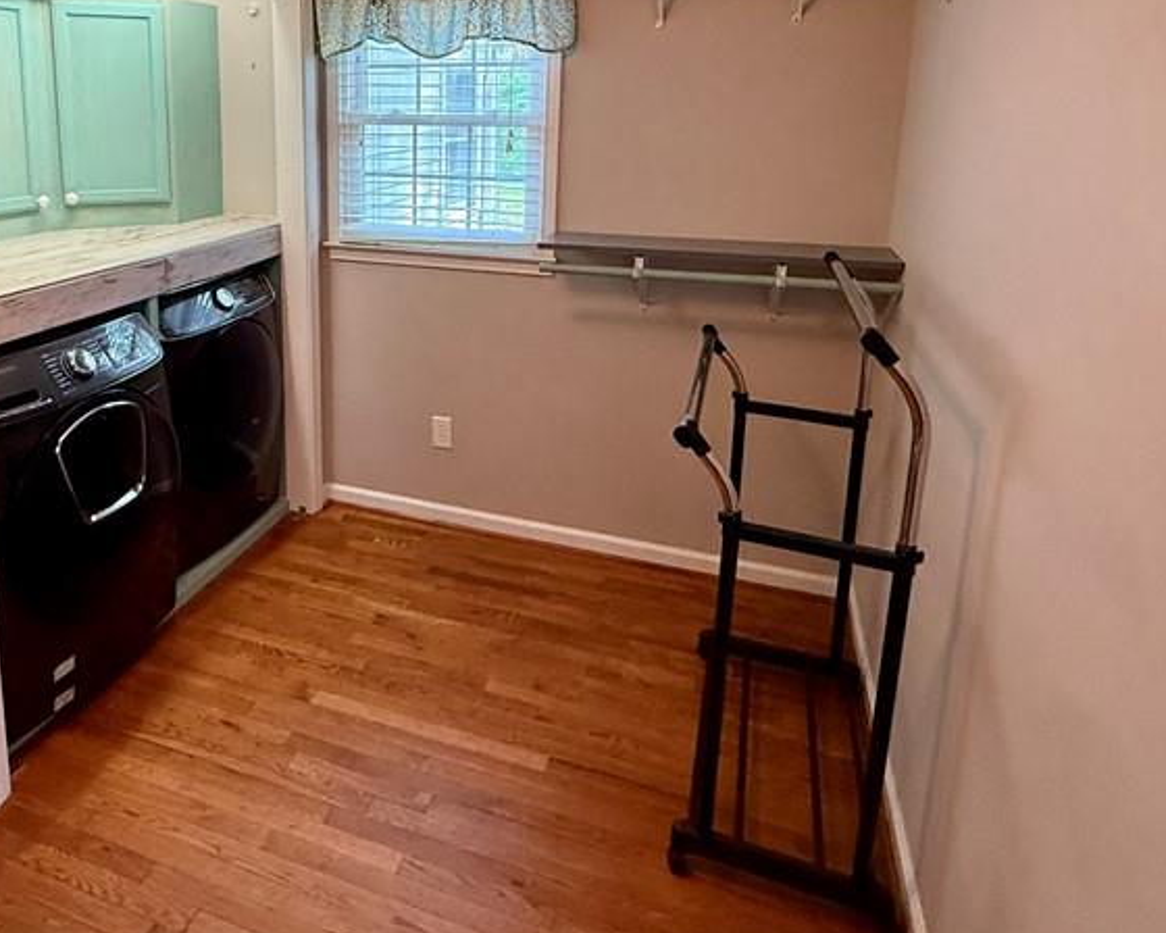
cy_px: 258
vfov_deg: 54.7
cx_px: 406
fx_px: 863
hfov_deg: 66.6
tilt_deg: -10.0
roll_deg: +0.0
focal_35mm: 25
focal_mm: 2.22
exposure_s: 1/60
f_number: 2.2
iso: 320
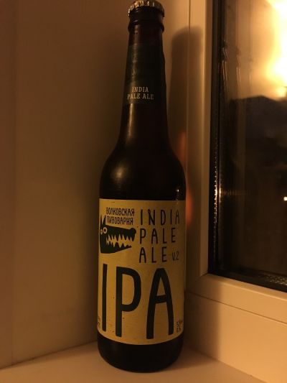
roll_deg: -0.6
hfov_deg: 48.2
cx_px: 144
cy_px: 192
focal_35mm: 29
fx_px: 320
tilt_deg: -0.4
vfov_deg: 61.6
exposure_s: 1/17
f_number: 2.2
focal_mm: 4.15
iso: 640
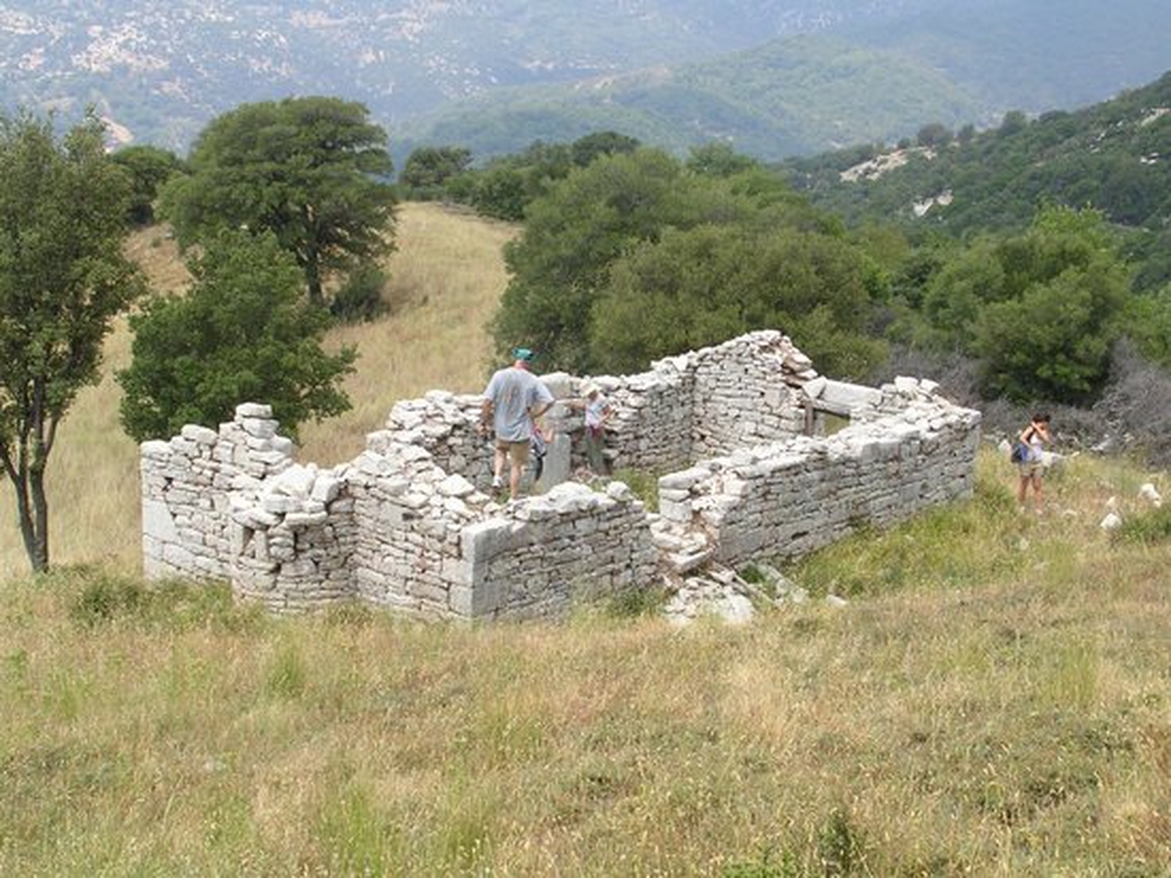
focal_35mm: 56
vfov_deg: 26.1
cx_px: 586
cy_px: 439
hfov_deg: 34.4
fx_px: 1894
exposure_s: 1/160
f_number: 6.6
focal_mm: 8.5
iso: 71
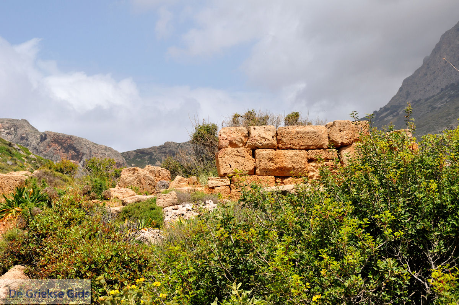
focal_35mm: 90
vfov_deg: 15.2
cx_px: 230
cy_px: 152
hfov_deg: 22.6
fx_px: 1146
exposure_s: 1/400
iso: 200
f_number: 11
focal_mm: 60
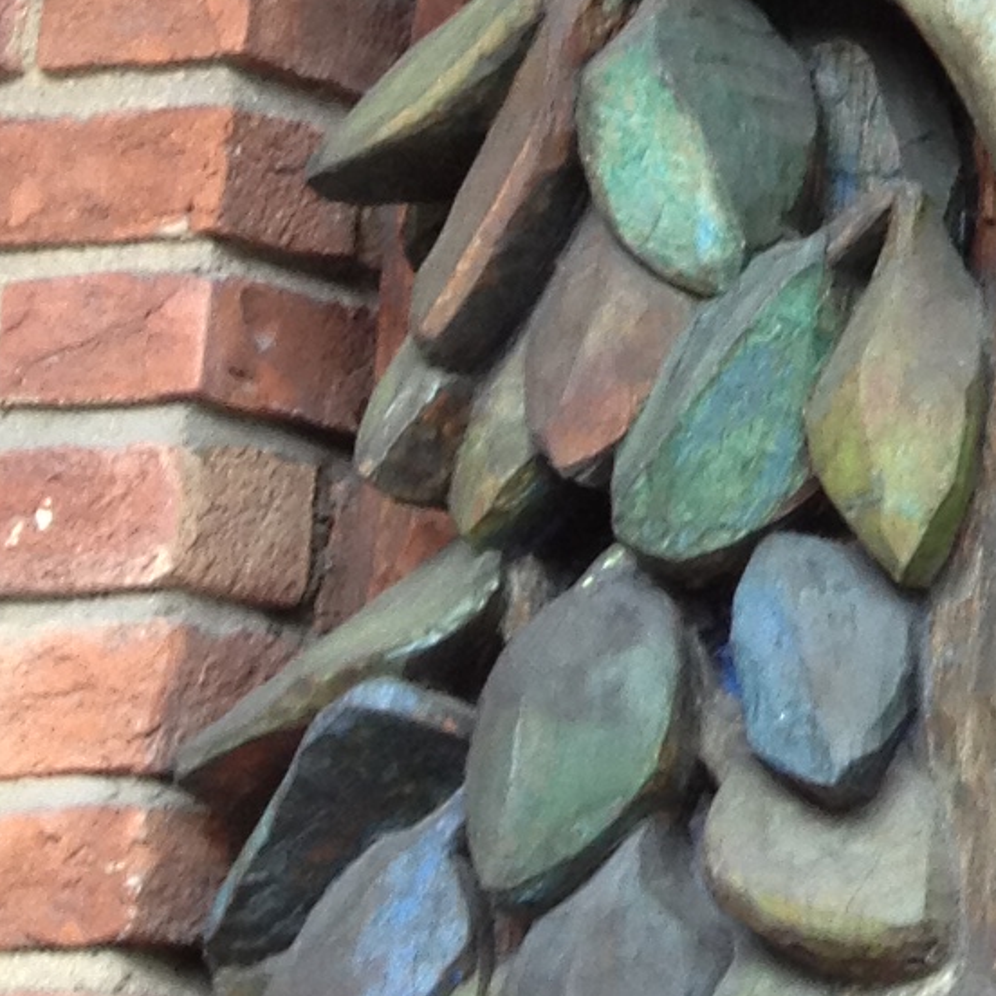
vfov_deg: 9.2
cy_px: -655
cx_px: 2116
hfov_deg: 8.9
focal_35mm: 183
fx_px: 5957
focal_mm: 4.28
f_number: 2.4
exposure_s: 1/40
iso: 64
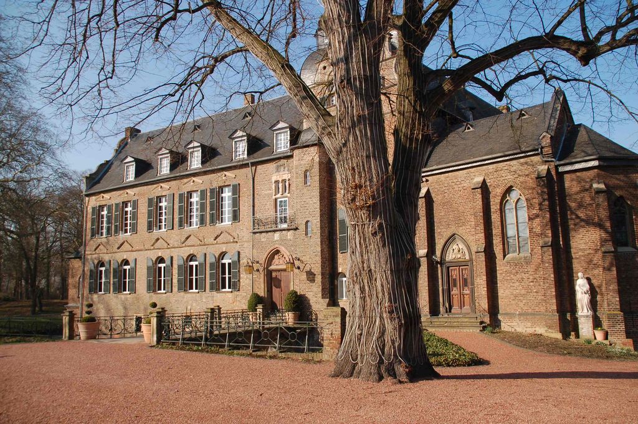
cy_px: 212
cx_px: 319
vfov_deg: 47.8
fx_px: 478
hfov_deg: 67.4
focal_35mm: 27
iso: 200
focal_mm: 18
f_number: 8
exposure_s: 1/250
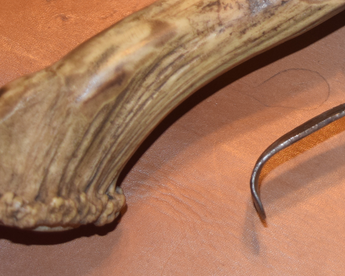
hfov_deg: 13.3
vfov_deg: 10.8
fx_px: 1425
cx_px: 463
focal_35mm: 140
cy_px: -71
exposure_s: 1/60
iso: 720
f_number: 4.2
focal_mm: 31
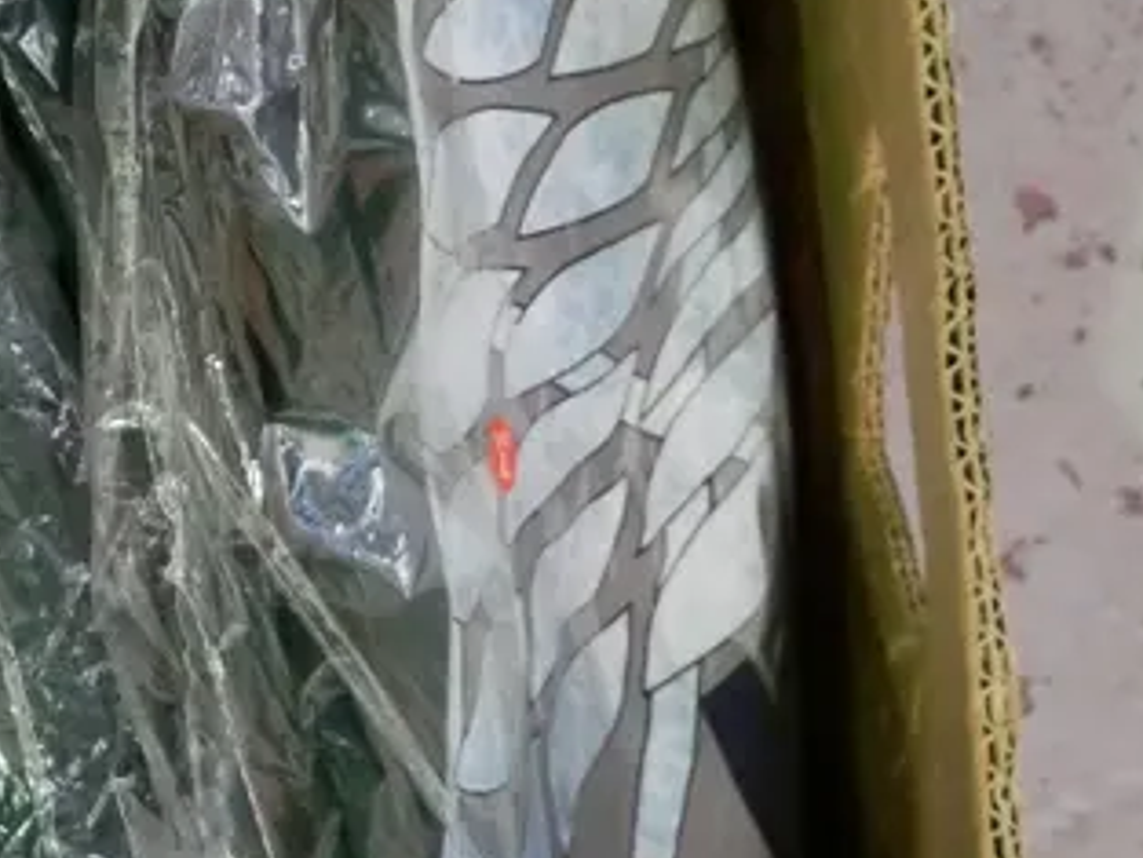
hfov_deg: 12.8
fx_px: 4757
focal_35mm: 144
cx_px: -687
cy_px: 296
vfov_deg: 10.3
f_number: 4.2
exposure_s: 1/30
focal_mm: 22
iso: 3200
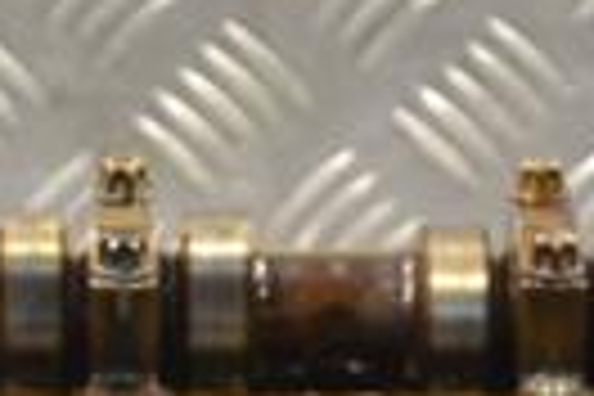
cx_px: 230
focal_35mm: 342
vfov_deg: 4.0
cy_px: 698
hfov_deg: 6.0
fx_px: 5643
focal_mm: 50
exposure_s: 1/200
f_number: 7.1
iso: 3200
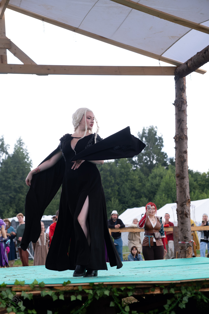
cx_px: 104
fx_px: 636
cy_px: 157
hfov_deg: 18.7
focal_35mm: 73
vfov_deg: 27.7
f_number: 3.6
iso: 800
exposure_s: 1/640
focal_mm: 48.5
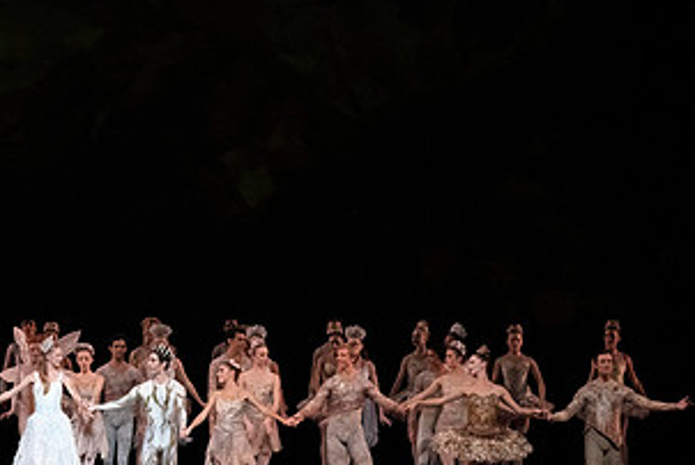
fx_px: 3710
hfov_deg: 10.7
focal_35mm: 192
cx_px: 129
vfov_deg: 7.2
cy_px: 211
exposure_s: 1/400
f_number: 14
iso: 10000
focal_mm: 100
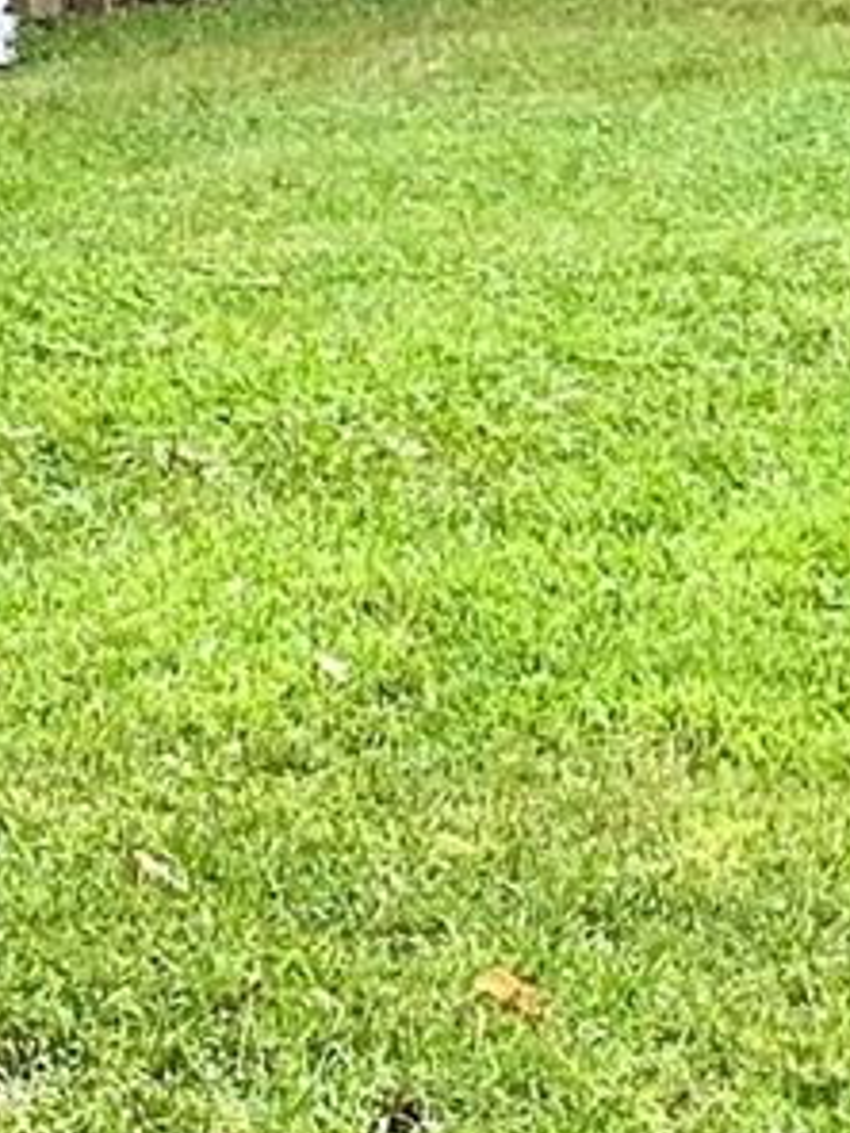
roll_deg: -0.5
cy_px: -65
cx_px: 1700
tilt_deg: -2.9
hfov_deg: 5.8
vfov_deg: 7.9
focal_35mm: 249
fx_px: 8152
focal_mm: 6.86
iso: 64
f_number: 1.78
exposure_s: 1/366
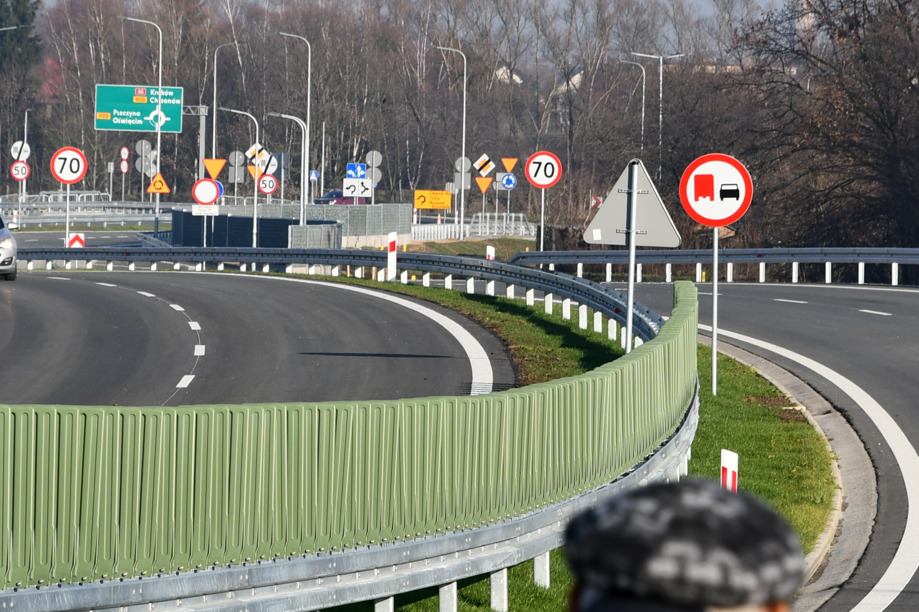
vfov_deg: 3.6
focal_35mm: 379
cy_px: 176
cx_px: 310
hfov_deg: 5.4
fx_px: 9673
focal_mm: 110
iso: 100
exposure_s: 1/250
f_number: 8
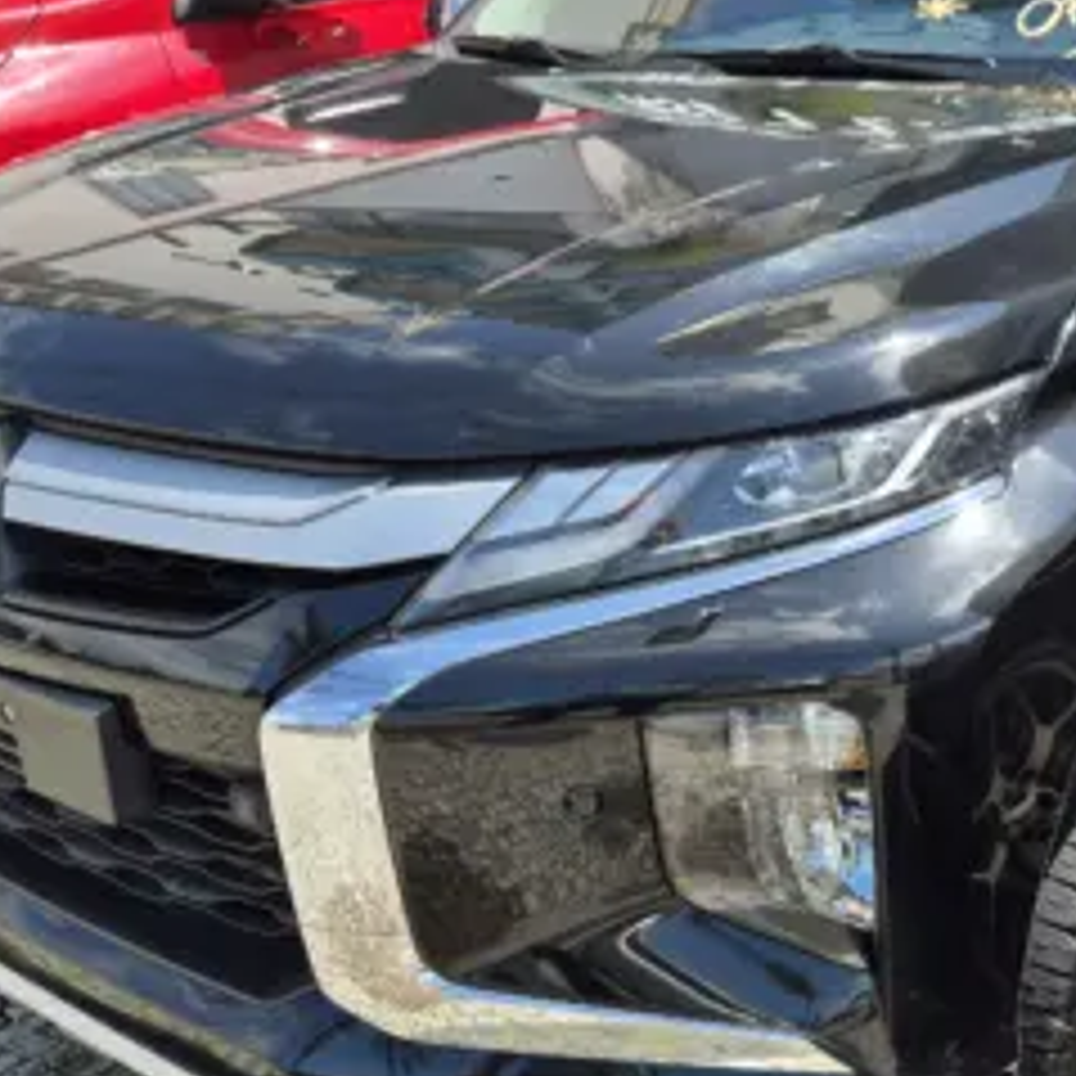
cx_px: 711
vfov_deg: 33.4
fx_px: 1794
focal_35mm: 51
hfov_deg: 33.1
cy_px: 486
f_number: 1.8
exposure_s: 1/1044
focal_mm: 5.4
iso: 25
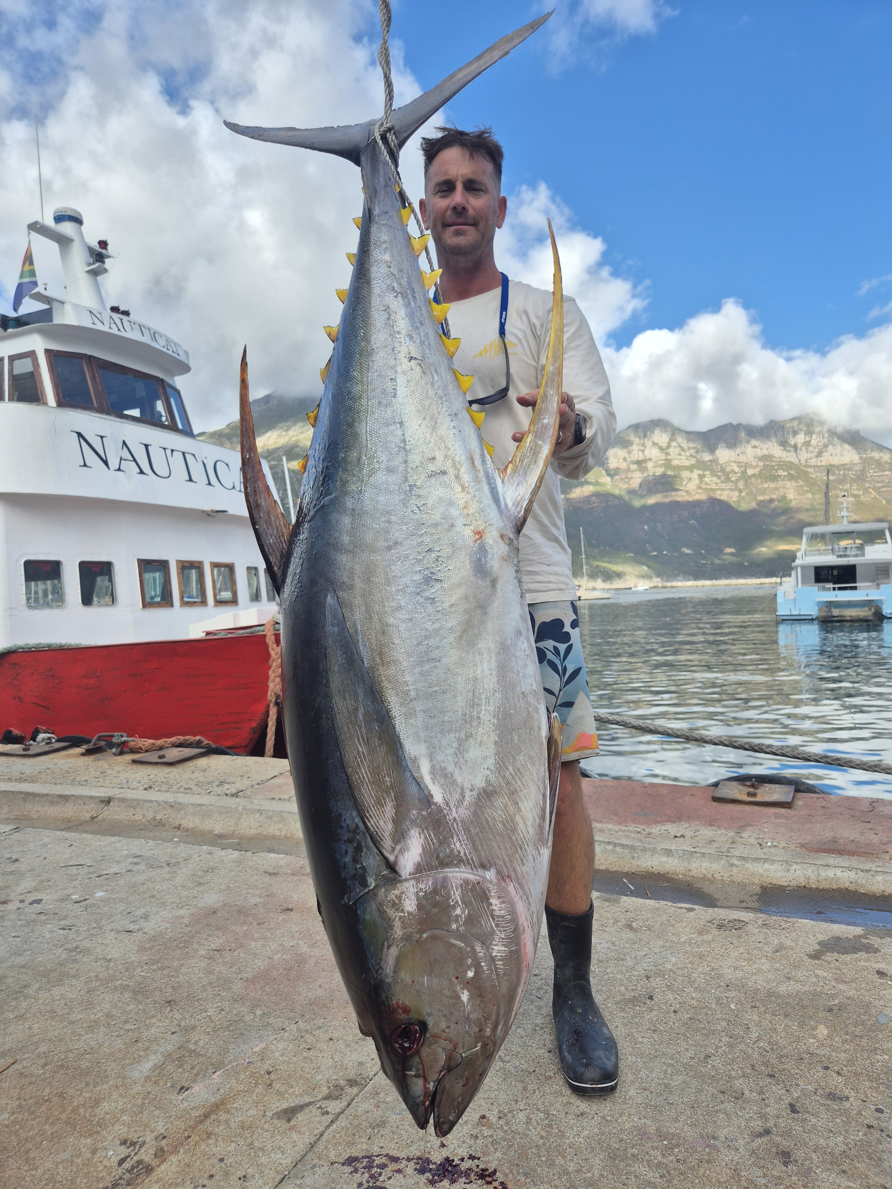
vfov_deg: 73.9
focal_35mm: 23
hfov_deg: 58.9
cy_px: 594
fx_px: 790
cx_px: 446
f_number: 1.8
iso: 25
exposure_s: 1/1032
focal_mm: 5.4
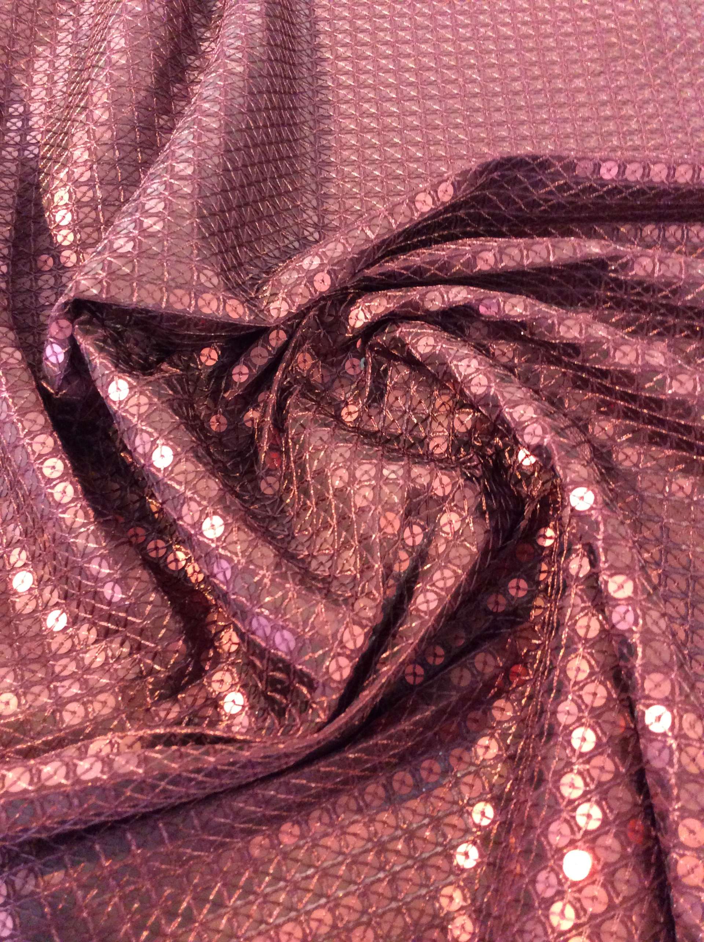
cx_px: 352
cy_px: 471
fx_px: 870
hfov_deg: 44.1
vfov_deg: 56.9
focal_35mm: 32
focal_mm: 3.3
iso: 320
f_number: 2.4
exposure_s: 1/24
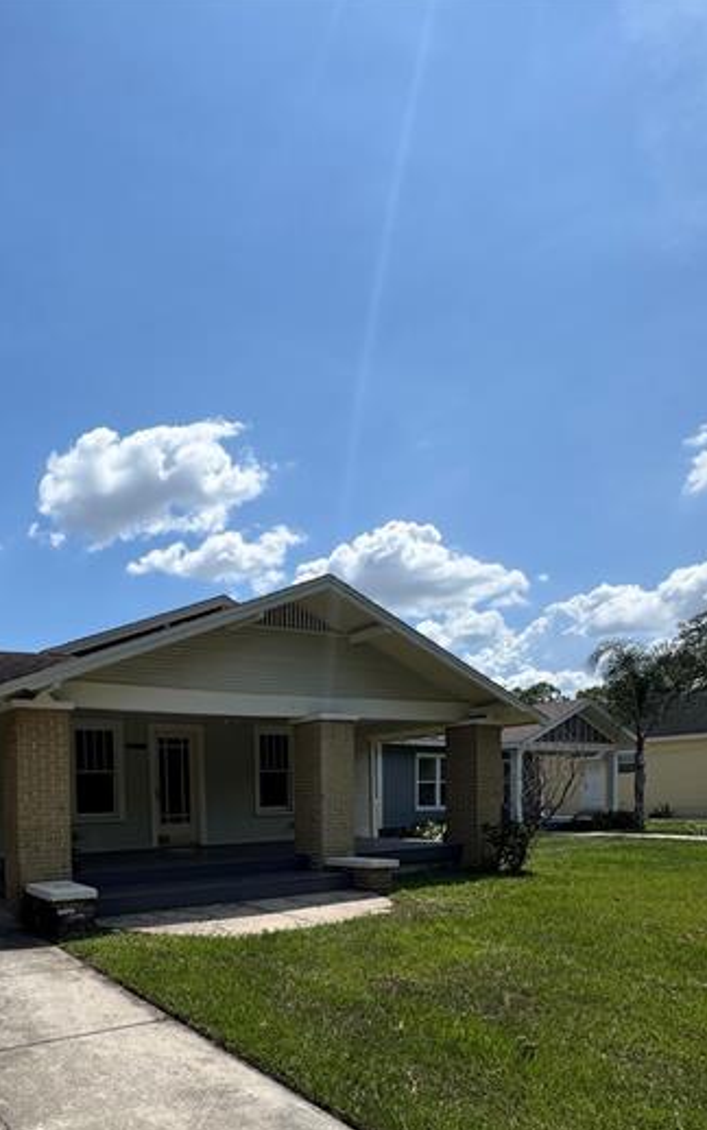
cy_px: 829
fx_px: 678
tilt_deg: -2.4
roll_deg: +1.4
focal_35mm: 22
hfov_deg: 52.0
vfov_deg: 74.7
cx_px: 155
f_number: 2.2
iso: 50
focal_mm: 2.22
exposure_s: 1/2494
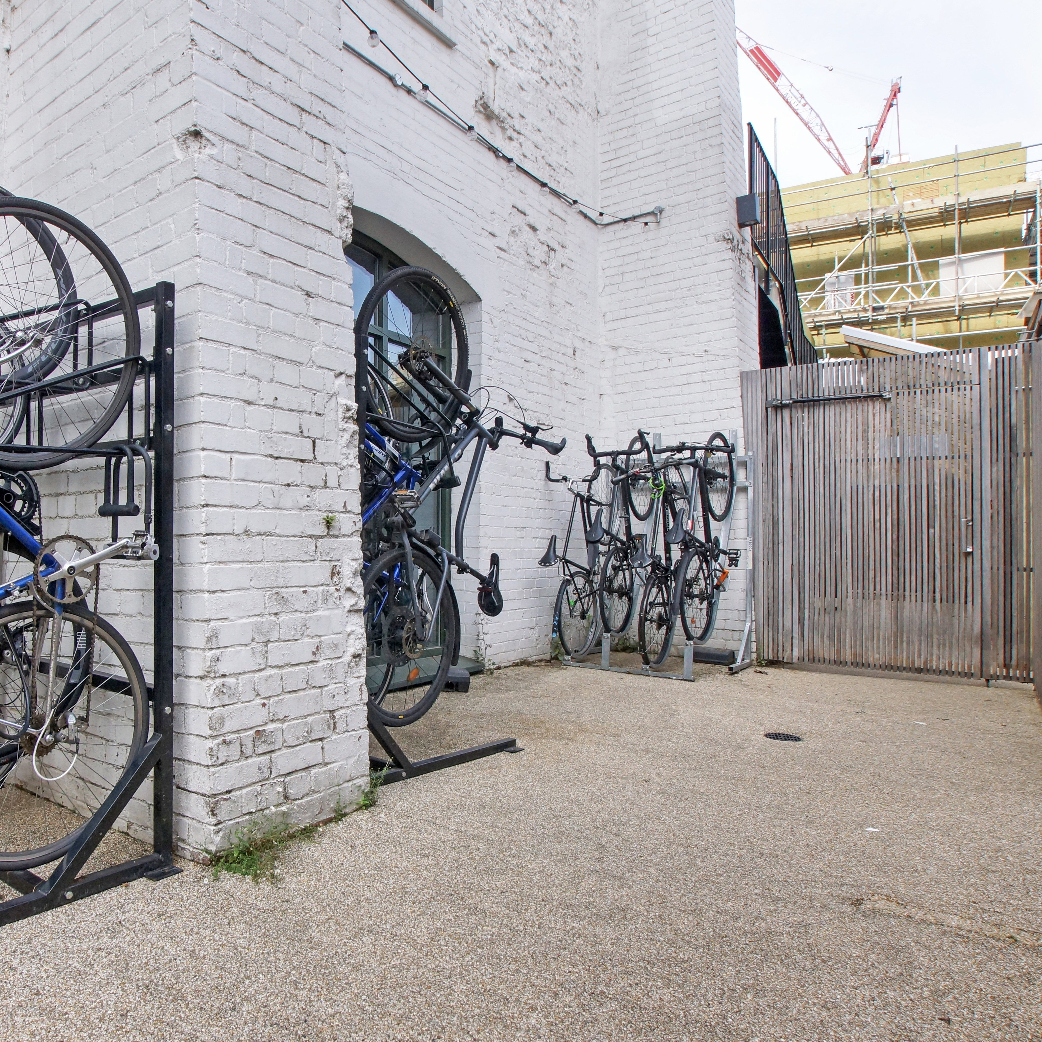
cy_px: 515
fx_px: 738
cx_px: 330
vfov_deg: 70.5
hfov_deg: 68.1
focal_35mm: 22
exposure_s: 1/100
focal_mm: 11
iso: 400
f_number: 10
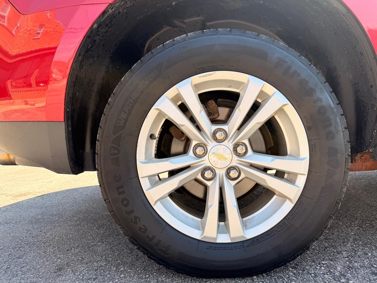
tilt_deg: -3.3
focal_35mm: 24
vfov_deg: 56.8
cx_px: 188
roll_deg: +5.4
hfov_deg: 71.6
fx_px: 261
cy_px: 142
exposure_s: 1/849
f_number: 1.78
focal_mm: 6.76
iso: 80
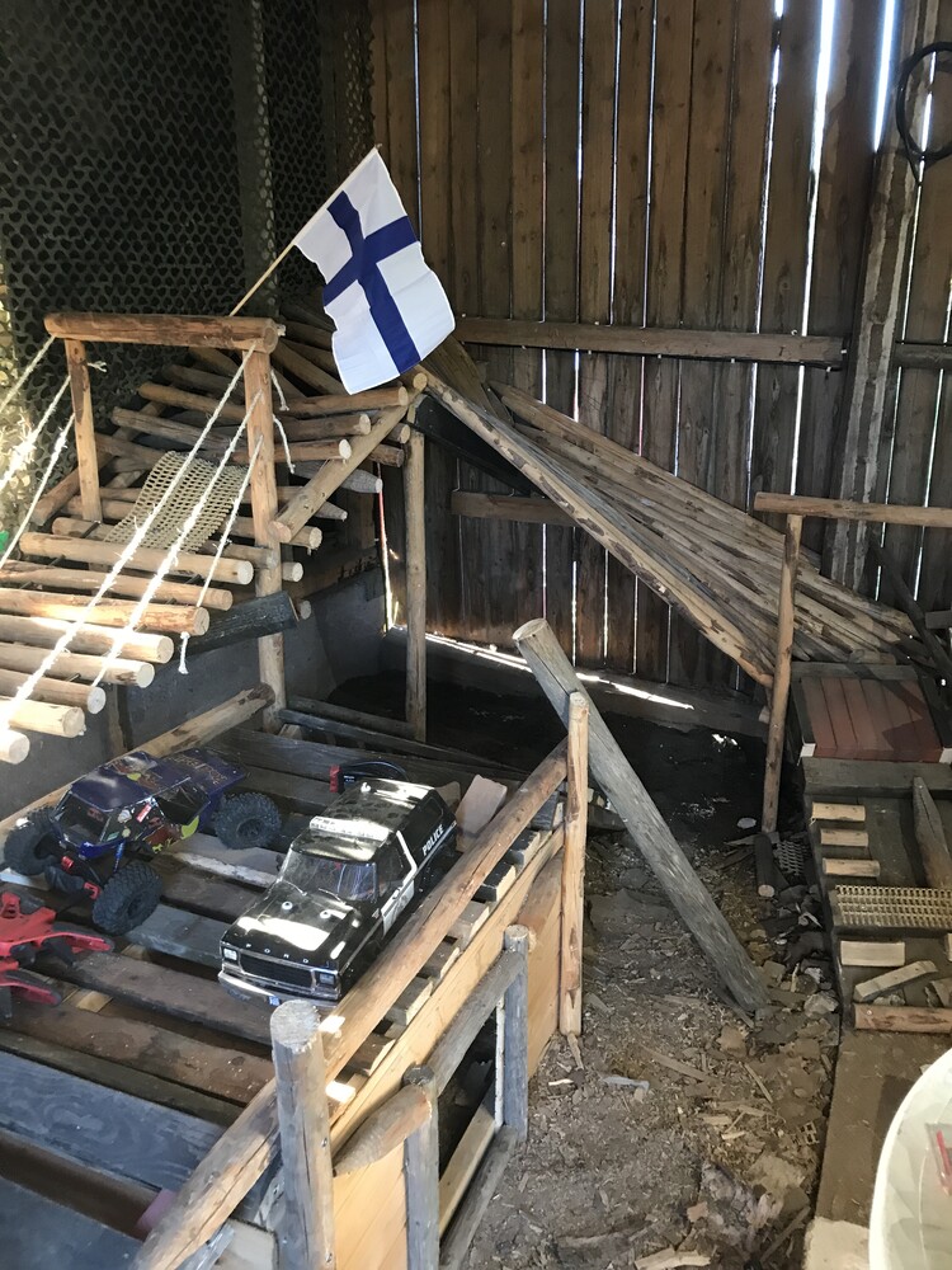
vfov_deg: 63.4
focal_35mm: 28
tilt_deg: -17.8
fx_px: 1027
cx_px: 476
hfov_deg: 49.7
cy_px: 635
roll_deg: +0.2
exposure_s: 1/17
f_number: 1.8
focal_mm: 3.99
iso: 80
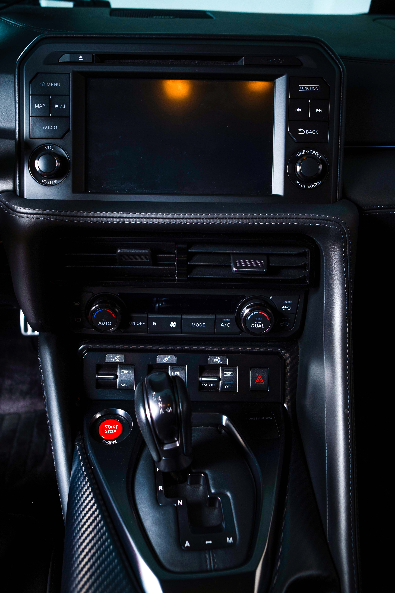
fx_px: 576
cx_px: 198
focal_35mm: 35
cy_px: 296
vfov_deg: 54.4
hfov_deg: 37.9
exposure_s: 1/200
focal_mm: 23
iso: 160
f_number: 3.6
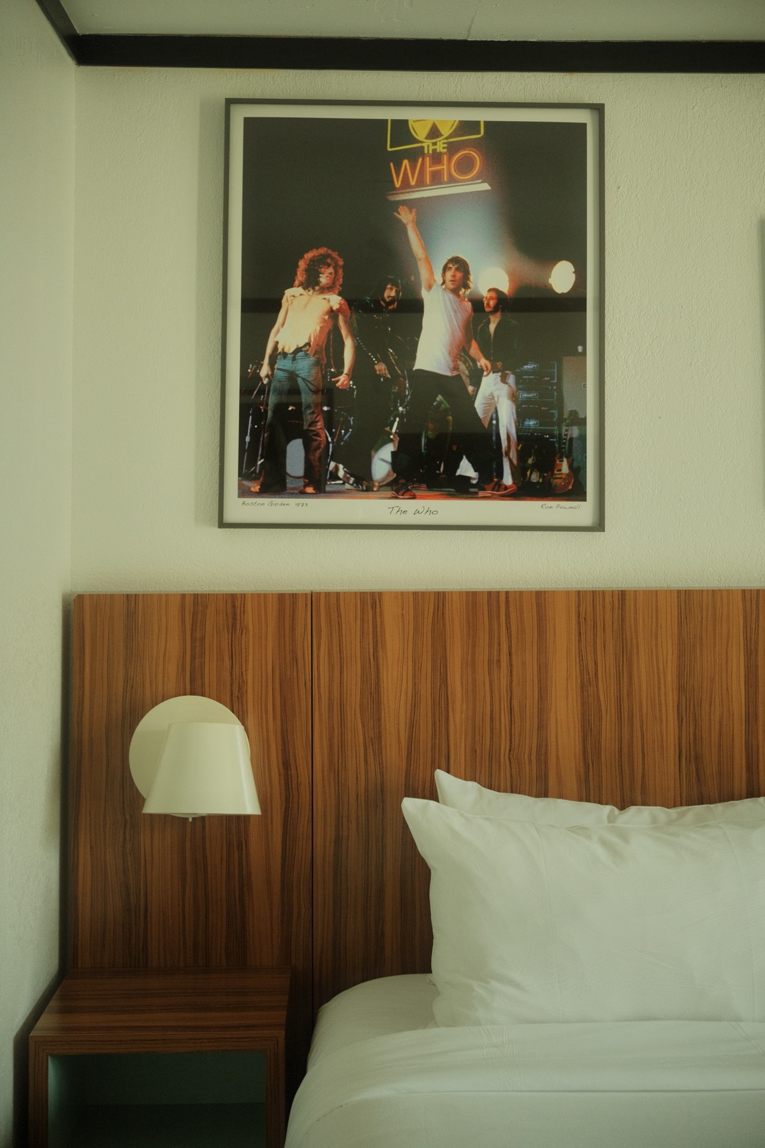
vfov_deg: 47.4
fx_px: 1307
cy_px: 574
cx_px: 382
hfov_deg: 32.6
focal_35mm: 41
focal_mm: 27
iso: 1000
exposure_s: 1/180
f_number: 2.8
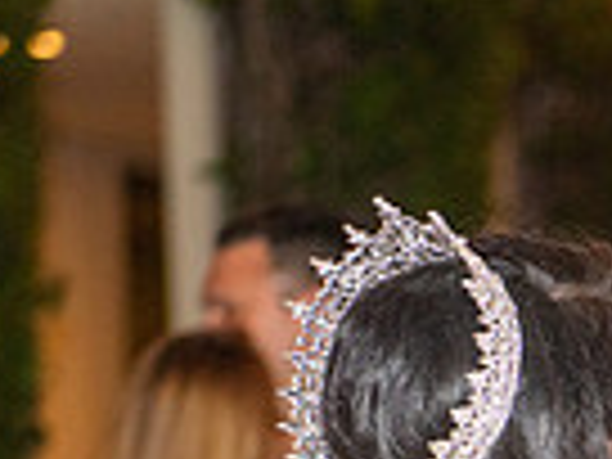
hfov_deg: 6.8
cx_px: 878
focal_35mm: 287
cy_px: 740
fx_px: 5074
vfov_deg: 5.1
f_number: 2.8
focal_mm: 70
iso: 1250
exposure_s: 1/125
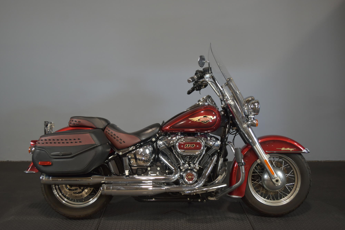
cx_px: 172
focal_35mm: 36
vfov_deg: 36.9
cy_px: 115
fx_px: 345
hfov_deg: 53.1
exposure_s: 1/30
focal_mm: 24
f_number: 4
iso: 720
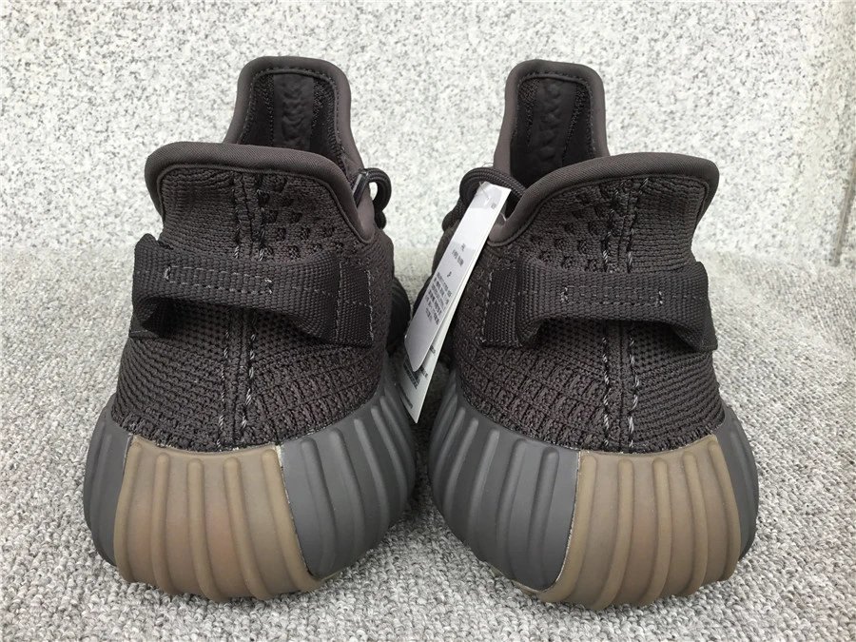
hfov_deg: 58.4
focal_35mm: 31
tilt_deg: -20.9
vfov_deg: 45.4
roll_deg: -2.1
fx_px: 767
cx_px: 428
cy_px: 321
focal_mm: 3.3
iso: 40
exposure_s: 1/100
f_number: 2.4
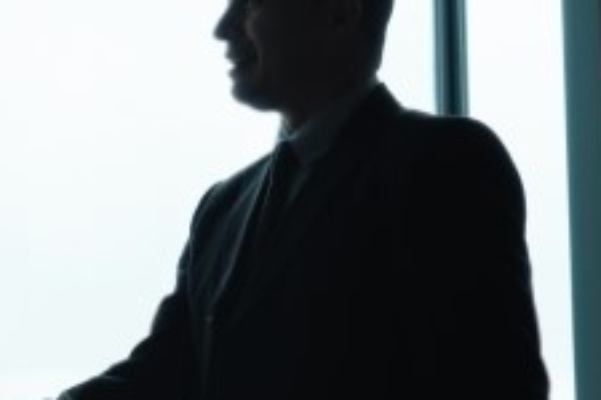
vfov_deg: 12.2
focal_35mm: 112
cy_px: 333
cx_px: 200
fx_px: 1870
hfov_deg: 18.2
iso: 400
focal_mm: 23
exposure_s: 1/500
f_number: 2
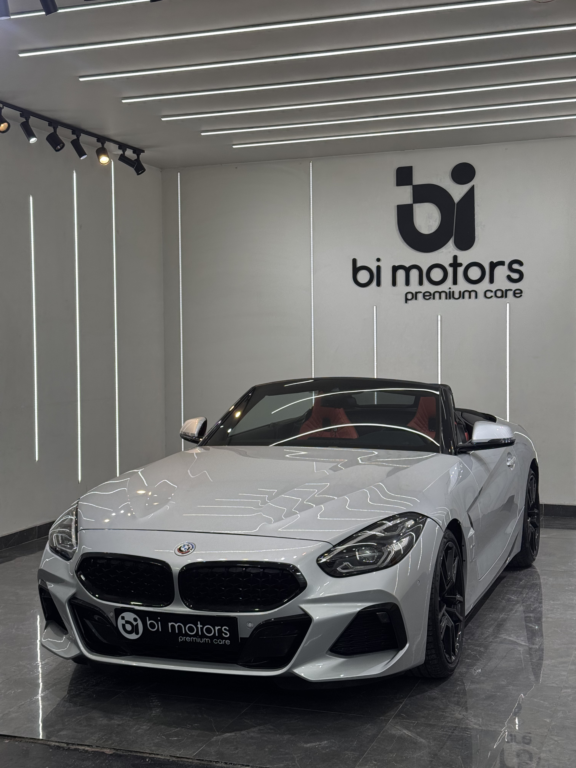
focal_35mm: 48
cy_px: 384
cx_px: 288
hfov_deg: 30.3
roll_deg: +0.3
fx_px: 1065
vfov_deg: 39.7
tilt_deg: -0.8
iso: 64
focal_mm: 6.76
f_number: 1.78
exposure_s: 1/164
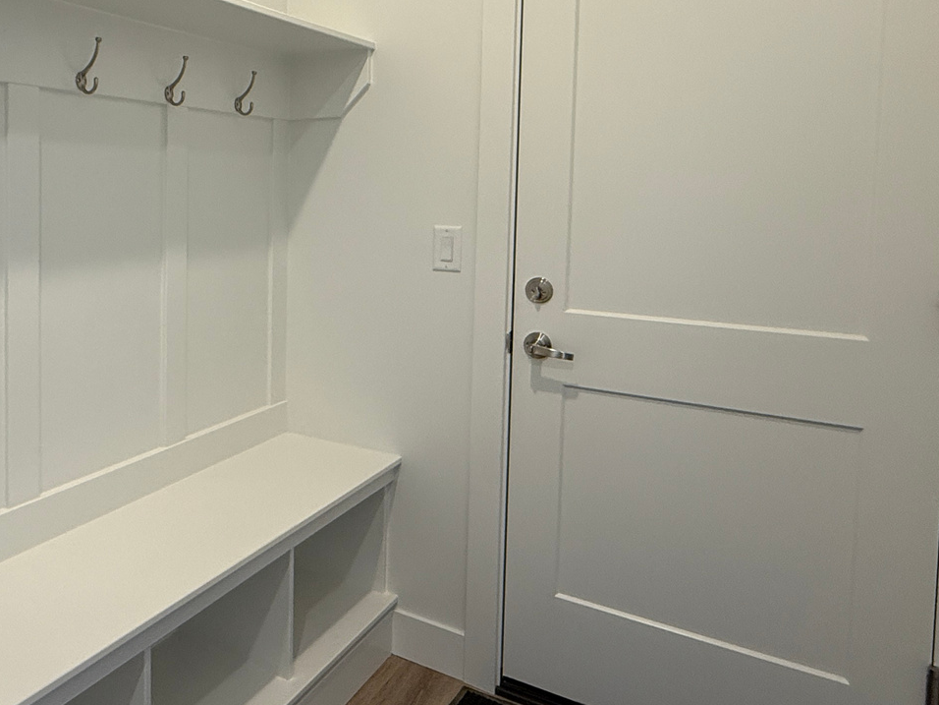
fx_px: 814
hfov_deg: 55.3
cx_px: 175
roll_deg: -0.4
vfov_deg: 46.0
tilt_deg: -2.4
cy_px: 233
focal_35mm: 30
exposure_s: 1/120
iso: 200
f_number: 2.2
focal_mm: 2.22
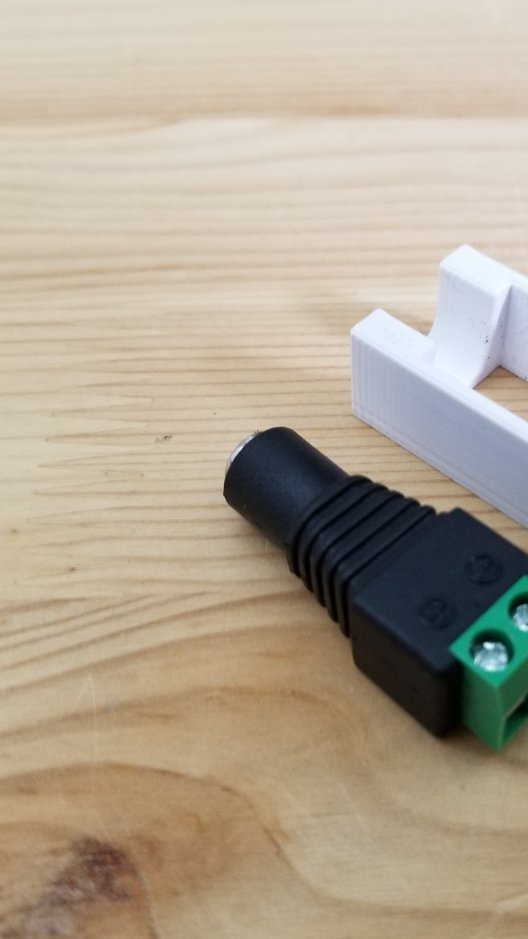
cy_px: 471
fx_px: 946
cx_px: 417
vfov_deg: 52.8
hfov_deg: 30.5
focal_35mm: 38
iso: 200
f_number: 1.7
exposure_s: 1/60
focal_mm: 4.25
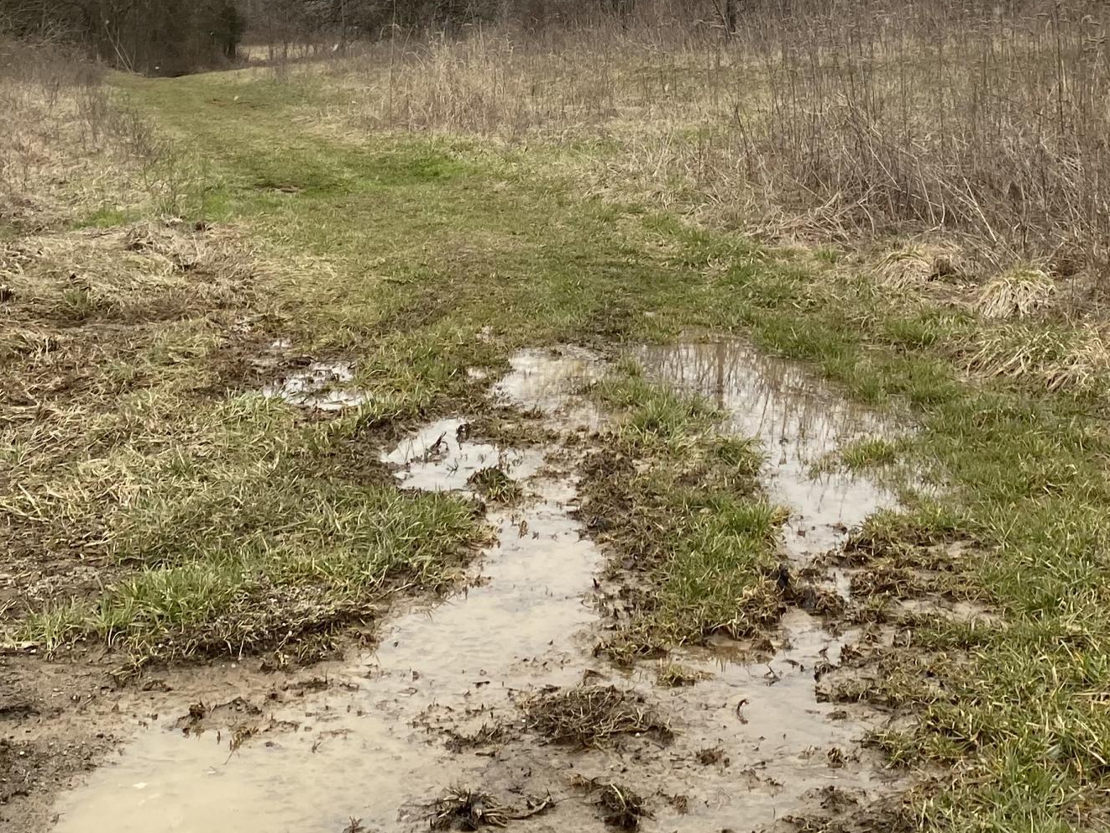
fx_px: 1892
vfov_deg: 23.7
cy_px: -7
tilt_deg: +3.3
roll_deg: -2.5
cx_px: 640
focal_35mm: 59
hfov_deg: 32.6
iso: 32
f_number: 1.8
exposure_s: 1/306
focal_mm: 4.25
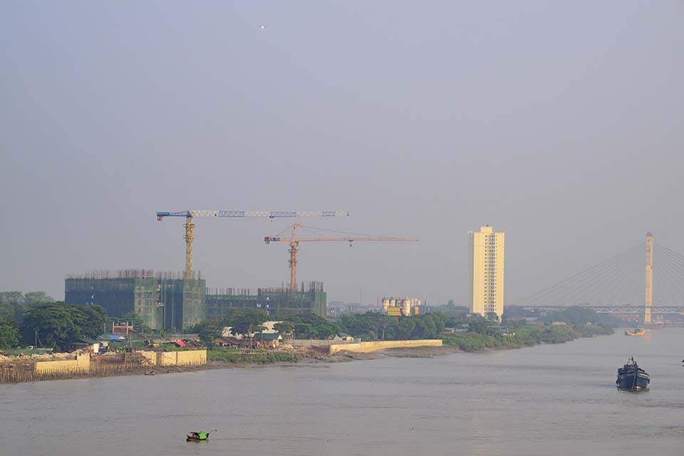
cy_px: 228
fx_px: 2660
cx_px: 342
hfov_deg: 14.7
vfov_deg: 9.8
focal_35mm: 140
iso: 320
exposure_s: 1/800
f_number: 9
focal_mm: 140
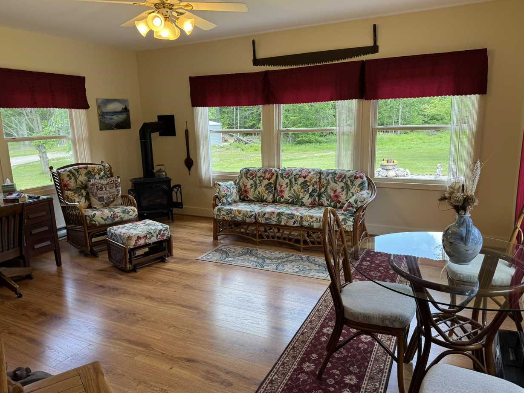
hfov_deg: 69.4
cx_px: 259
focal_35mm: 25
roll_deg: +1.4
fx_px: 378
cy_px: 197
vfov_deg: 54.9
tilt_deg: -11.3
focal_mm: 6.76
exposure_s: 1/120
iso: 80
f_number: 1.78
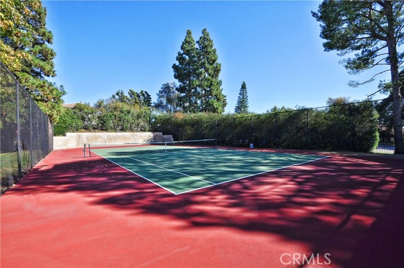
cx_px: 202
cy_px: 134
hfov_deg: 100.5
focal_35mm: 15
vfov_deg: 77.2
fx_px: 168
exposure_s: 1/200
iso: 200
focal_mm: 10
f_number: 14
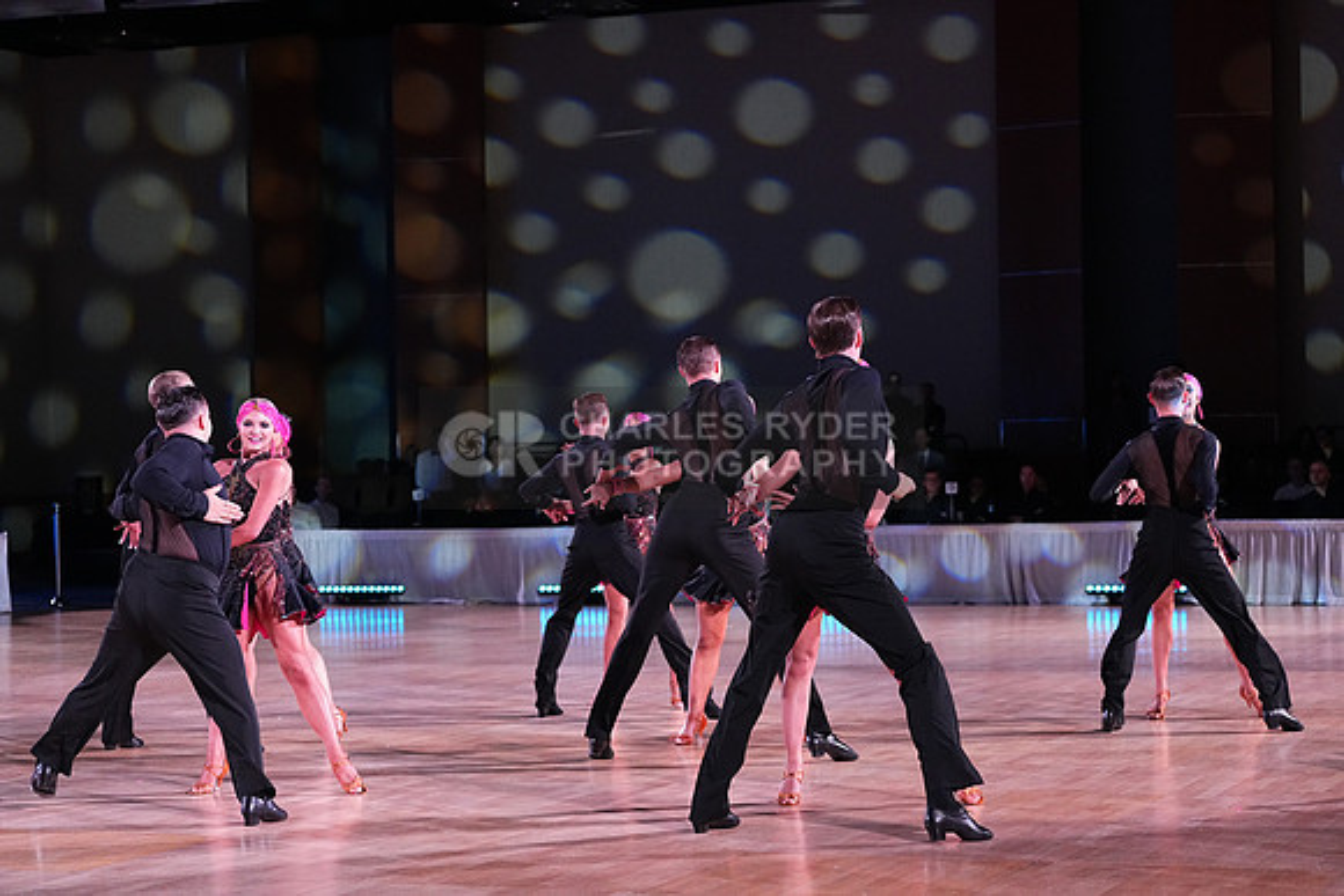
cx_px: 672
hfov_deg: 26.6
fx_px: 2838
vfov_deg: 18.0
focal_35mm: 76
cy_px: 448
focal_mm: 76
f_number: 4.5
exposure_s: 1/320
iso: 5000
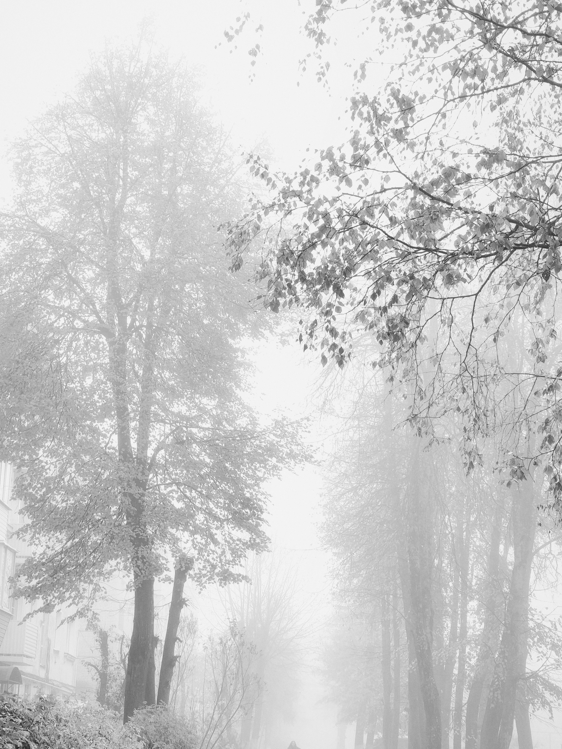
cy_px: 377
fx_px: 1407
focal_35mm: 65
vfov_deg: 29.8
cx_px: 216
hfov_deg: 22.5
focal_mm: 6.19
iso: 80
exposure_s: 1/100
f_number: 1.65
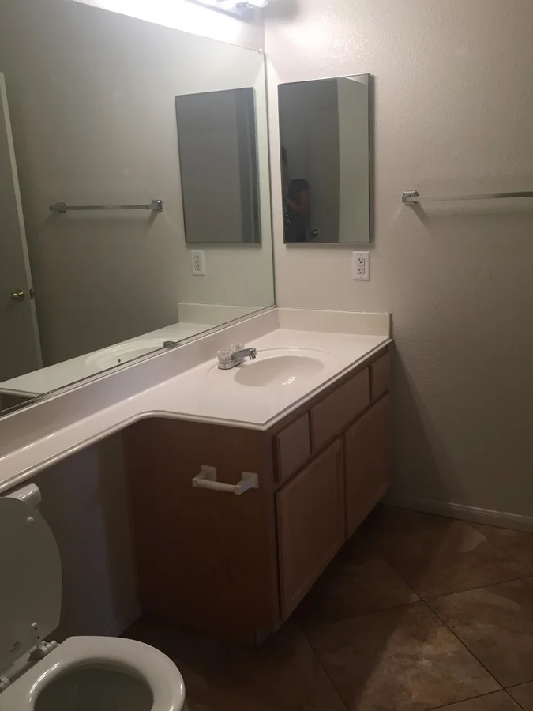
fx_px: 677
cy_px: 357
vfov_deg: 55.4
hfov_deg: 42.9
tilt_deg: -14.3
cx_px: 256
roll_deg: +2.3
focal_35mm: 33
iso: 32
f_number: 2.2
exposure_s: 1/40
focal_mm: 4.15
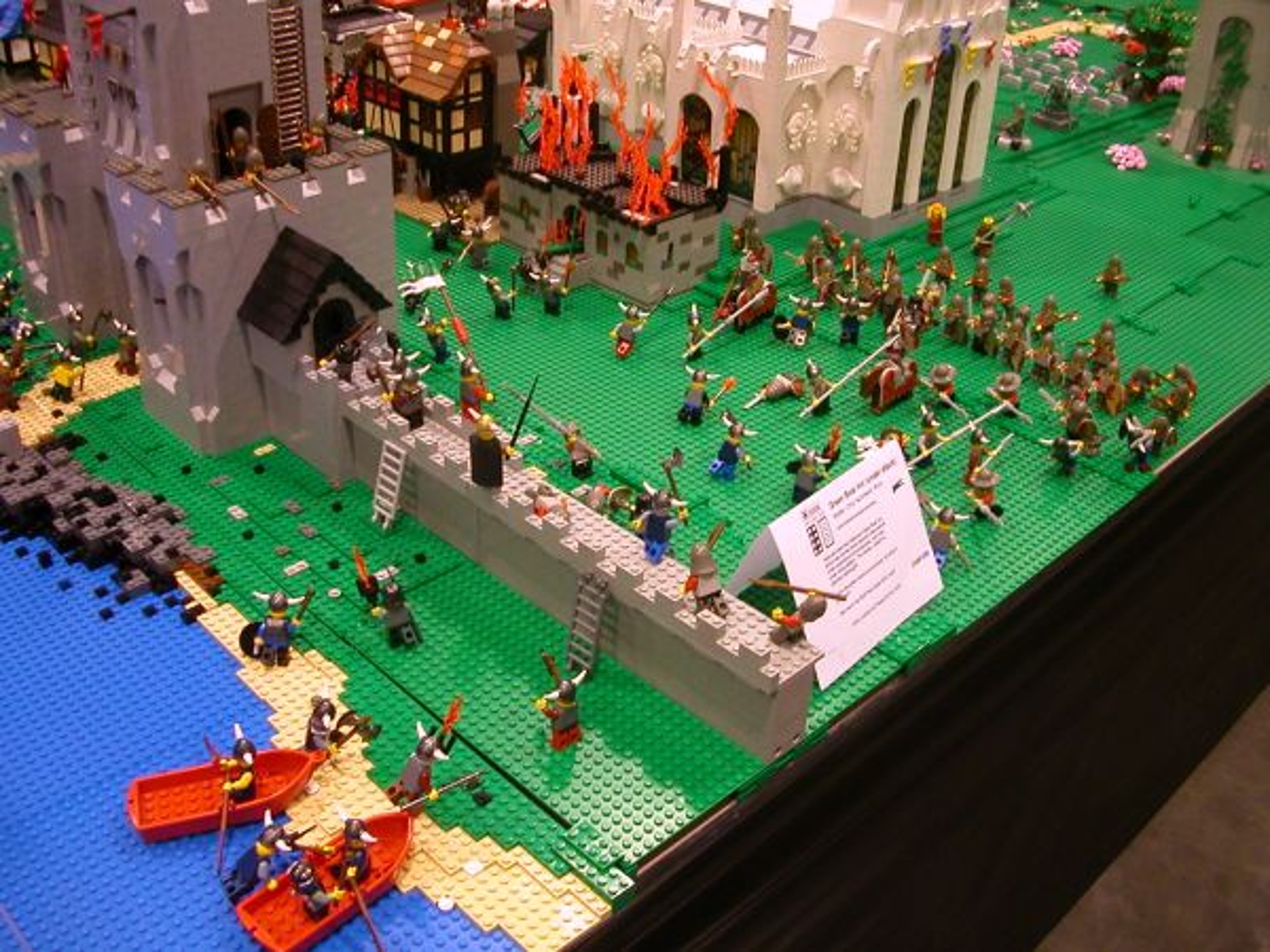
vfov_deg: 38.7
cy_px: 476
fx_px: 1357
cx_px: 635
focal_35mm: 37
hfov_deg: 50.1
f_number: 2.7
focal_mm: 5.6
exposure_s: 1/15.2
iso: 100
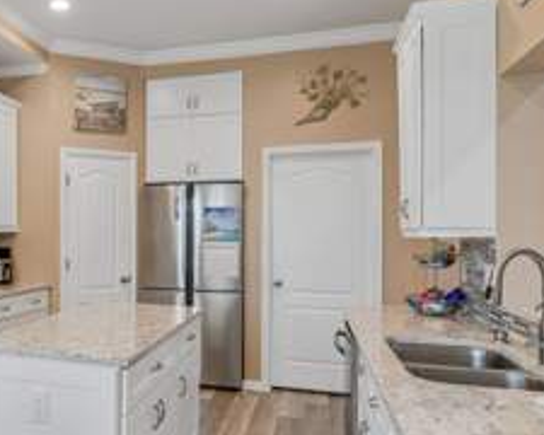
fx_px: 483
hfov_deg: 56.0
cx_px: 138
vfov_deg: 48.4
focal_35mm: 30
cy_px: 243
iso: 100
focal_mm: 10
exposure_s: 1/13
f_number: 7.1
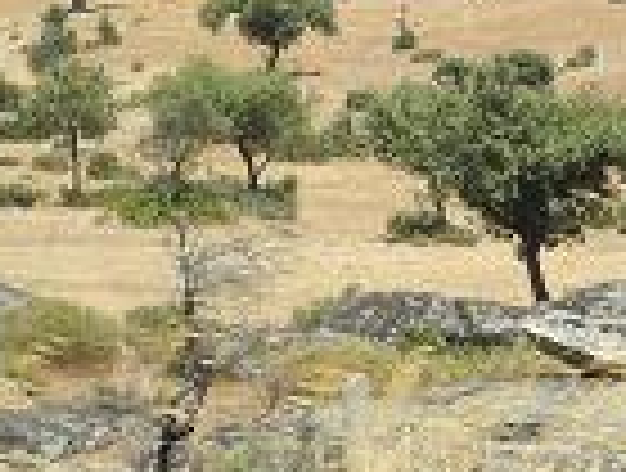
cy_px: 45
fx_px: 3173
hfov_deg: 11.1
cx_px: 716
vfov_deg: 8.5
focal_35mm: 175
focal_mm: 13
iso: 100
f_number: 3.5
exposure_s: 1/800
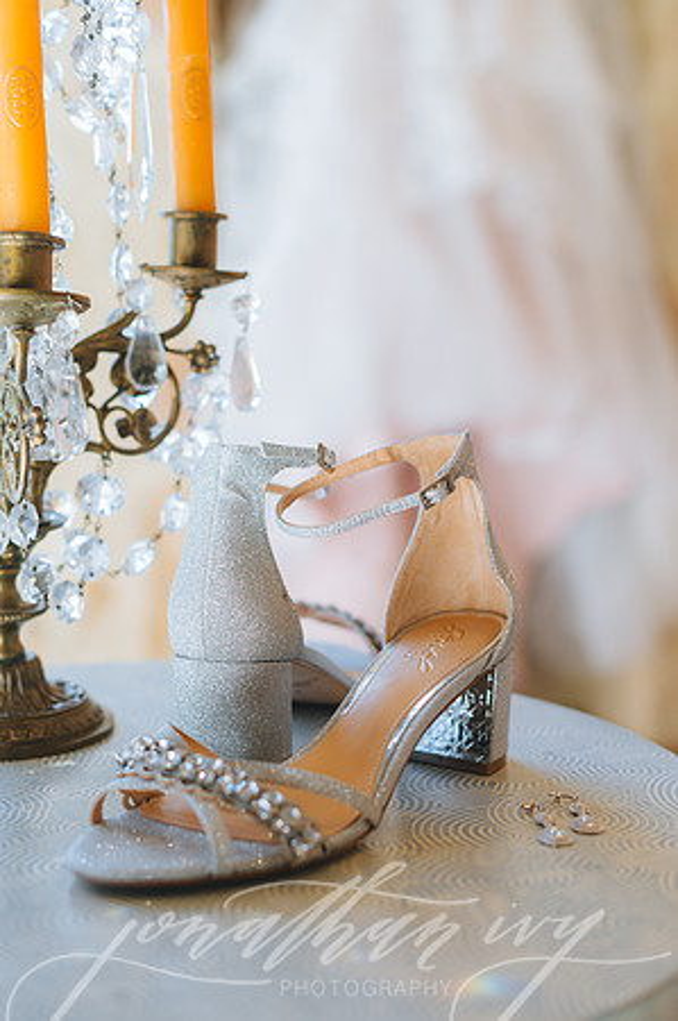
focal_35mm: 50
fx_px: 1416
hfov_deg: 26.9
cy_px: 510
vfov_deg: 39.6
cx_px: 339
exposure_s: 1/125
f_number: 3.2
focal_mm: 50
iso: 160
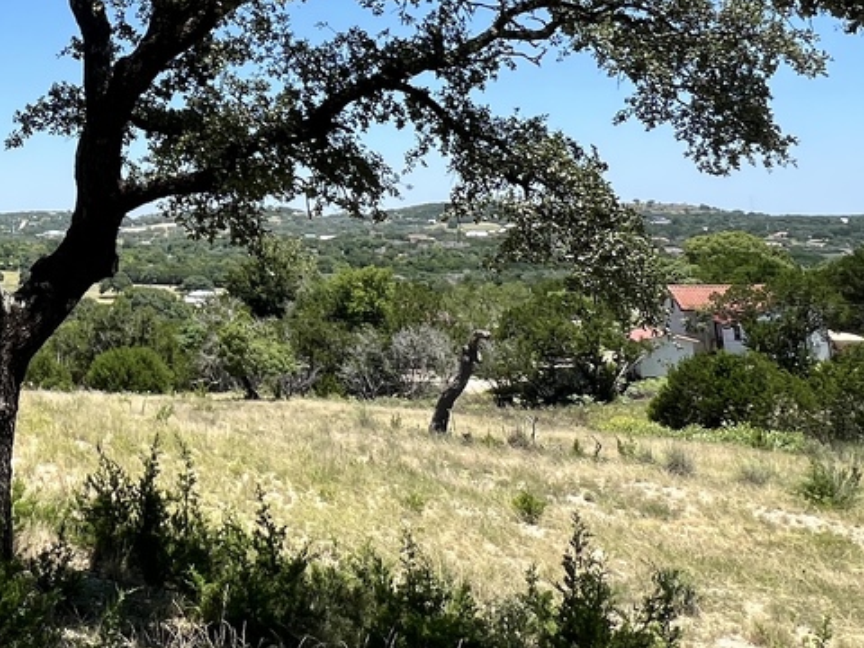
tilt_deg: +10.1
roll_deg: +0.3
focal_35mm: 39
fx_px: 973
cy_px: 47
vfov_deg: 34.5
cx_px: 43
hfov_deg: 42.7
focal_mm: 1.57
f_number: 1.8
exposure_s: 1/911
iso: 32
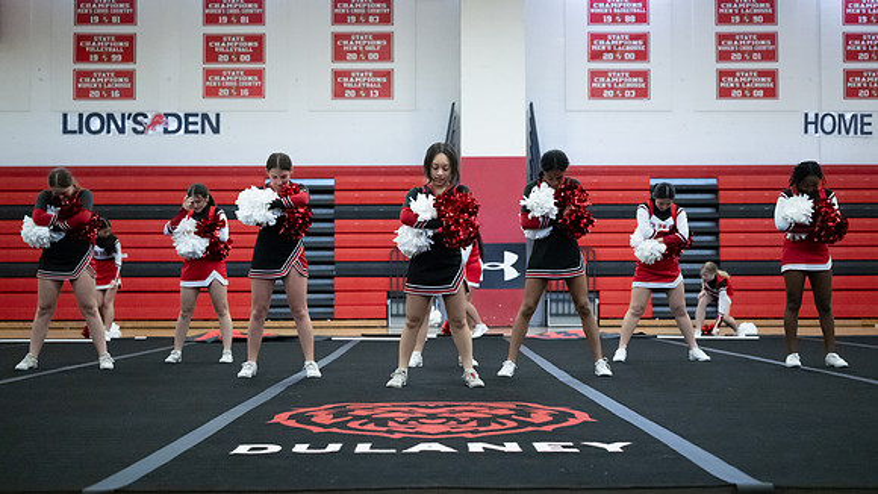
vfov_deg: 23.3
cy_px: 231
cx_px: 448
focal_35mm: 51
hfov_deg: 40.3
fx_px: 1195
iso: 7200
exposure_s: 1/800
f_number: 2.8
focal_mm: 44
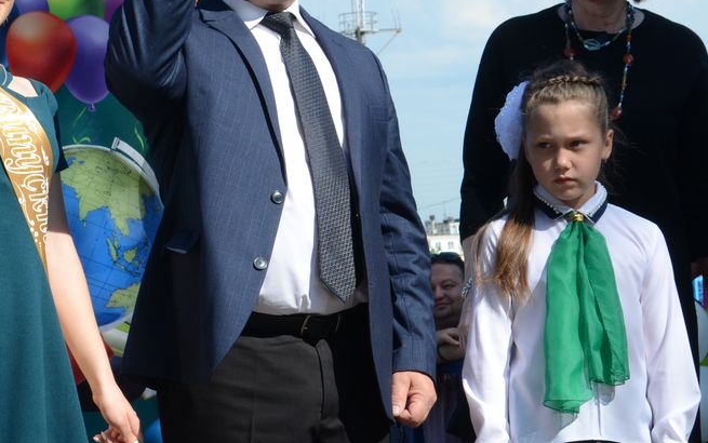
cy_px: 80
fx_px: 2202
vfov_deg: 11.4
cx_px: 255
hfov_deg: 18.2
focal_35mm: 114
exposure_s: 1/320
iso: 320
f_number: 13
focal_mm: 35
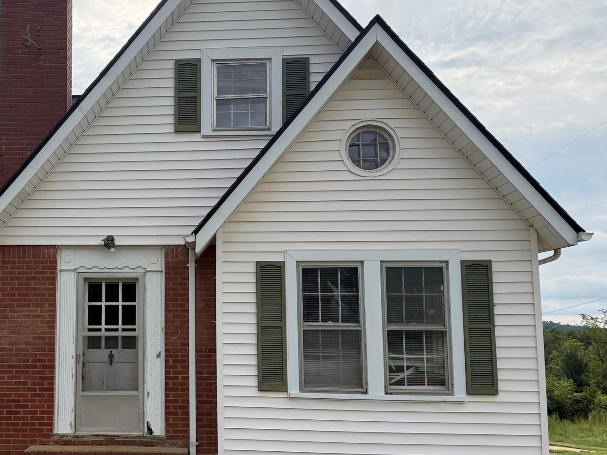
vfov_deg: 37.6
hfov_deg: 47.0
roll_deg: -0.4
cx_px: 144
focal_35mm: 38
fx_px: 666
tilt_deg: +6.8
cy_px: 265
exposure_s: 1/3953
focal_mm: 6.76
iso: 100
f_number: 1.78
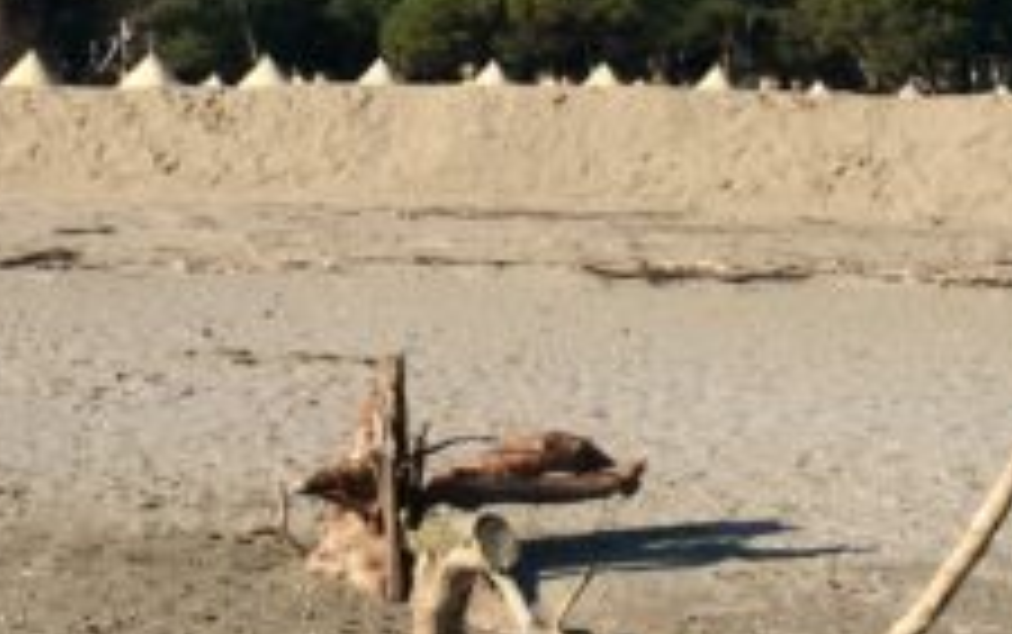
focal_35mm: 82
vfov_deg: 15.7
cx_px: 414
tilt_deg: +2.4
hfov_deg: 25.2
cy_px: 45
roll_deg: +0.5
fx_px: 2263
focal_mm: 4.15
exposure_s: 1/2283
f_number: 2.2
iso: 32
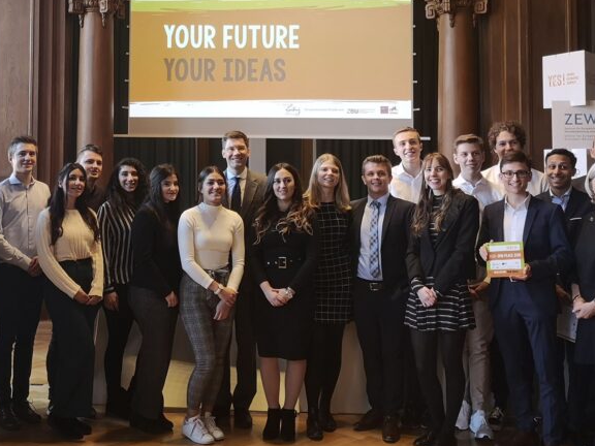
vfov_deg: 29.8
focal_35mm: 48
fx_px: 825
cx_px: 185
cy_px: 120
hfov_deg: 39.1
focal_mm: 3.95
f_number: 1.8
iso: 100
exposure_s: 1/50
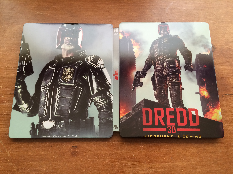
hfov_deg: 61.7
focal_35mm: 29
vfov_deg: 48.2
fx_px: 195
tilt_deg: -75.3
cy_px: 87
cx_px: 116
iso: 80
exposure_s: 1/30
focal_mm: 4.15
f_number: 2.2
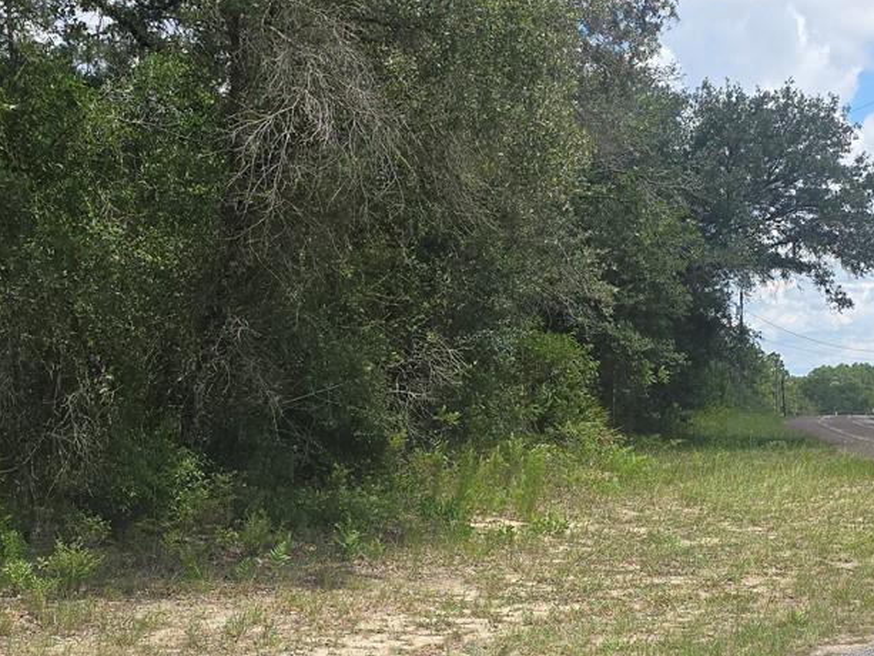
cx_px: 476
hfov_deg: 32.2
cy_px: 418
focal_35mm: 60
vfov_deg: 24.3
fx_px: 1515
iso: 12
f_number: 1.7
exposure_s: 1/586
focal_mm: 6.3
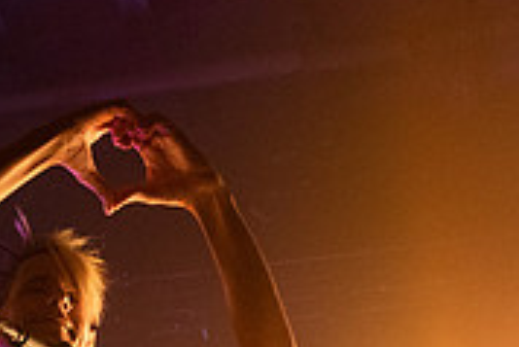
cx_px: -33
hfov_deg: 18.0
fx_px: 1587
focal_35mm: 110
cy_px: 359
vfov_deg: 12.3
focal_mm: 29
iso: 3200
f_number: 4
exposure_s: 1/250
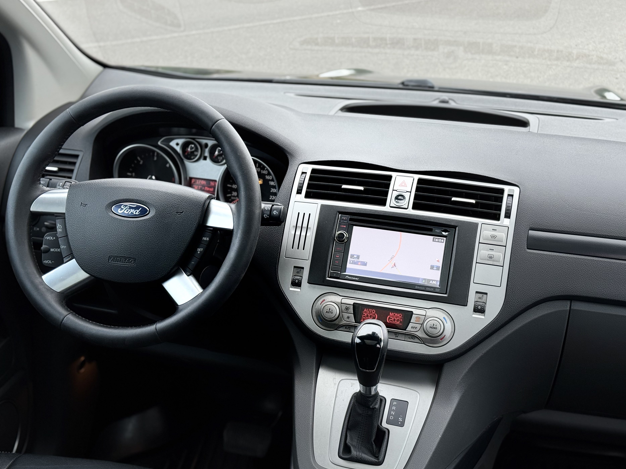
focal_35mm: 52
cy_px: 241
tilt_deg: -19.0
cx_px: 296
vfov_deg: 28.0
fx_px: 940
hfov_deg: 36.8
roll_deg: -1.2
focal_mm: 6.76
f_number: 1.78
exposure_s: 1/260
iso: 64
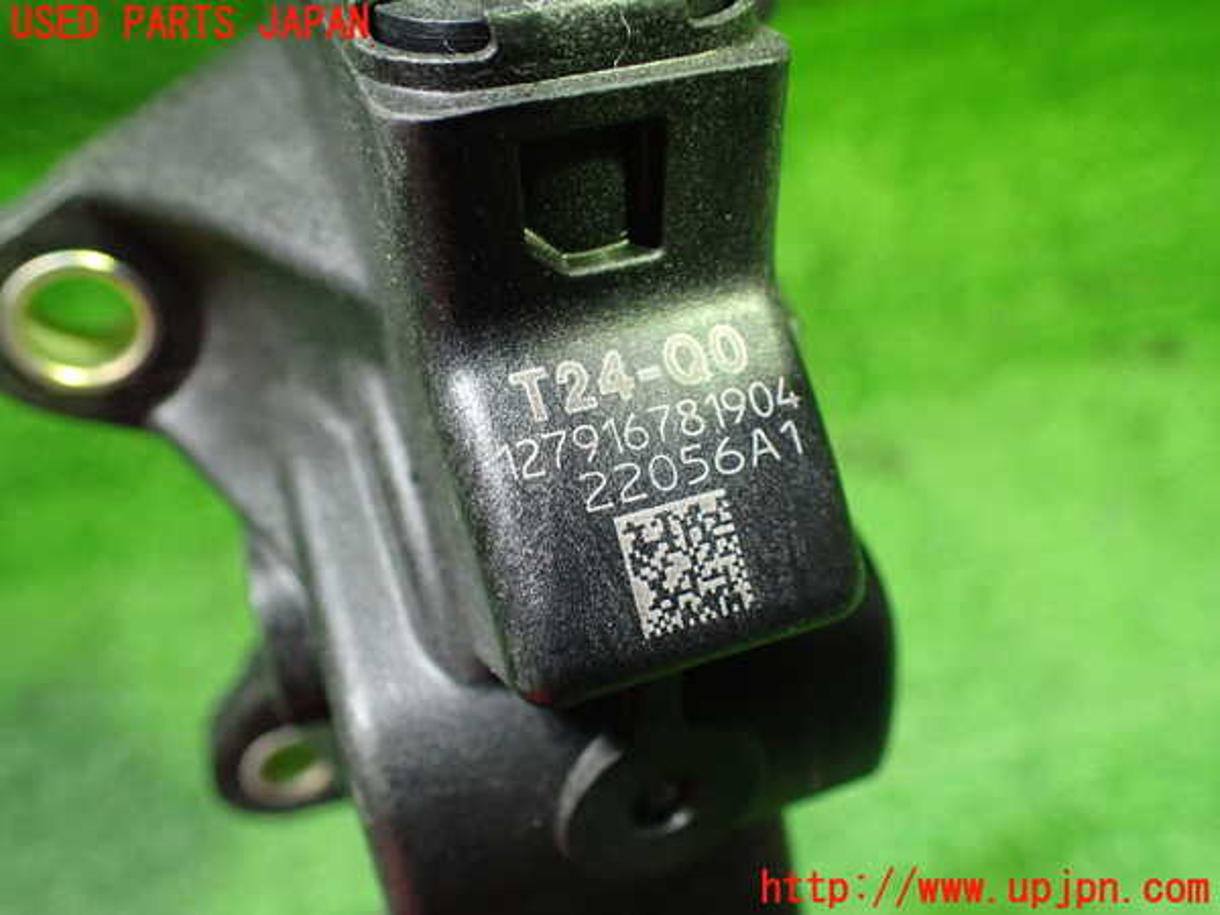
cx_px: 610
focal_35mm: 30
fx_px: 1057
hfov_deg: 60.0
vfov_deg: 46.8
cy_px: 458
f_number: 2.3
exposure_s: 1/80
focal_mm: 5.4
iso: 800
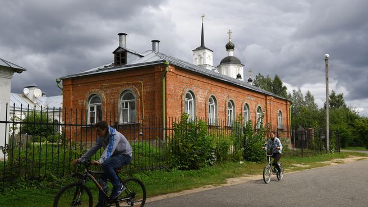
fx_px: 381
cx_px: 186
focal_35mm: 39
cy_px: 105
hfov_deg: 51.6
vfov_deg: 30.4
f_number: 5.6
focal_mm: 35
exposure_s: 1/1000
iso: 200
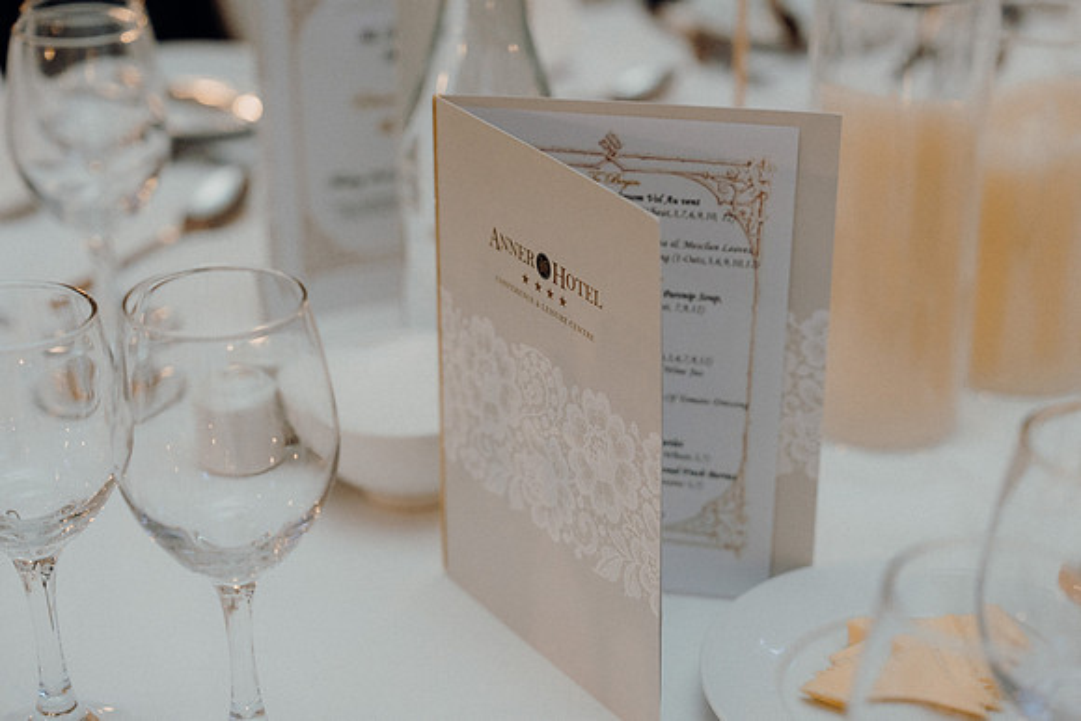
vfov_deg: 19.5
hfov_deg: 28.8
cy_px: 360
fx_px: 2102
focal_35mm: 70
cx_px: 540
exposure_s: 1/160
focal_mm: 70
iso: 2500
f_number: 3.5
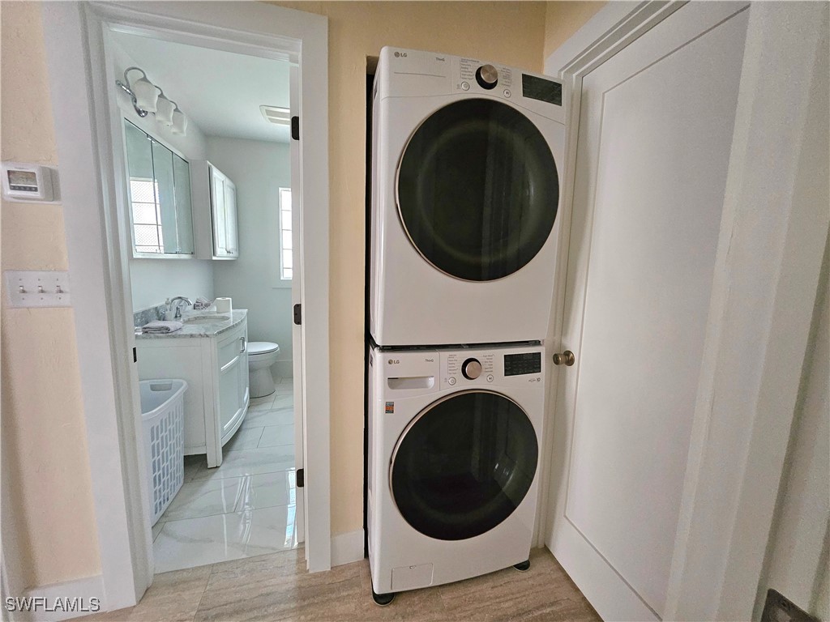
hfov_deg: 106.2
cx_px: 415
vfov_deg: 89.9
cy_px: 311
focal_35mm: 13
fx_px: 312
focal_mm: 1.7
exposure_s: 1/60.2
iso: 400
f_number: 2.2
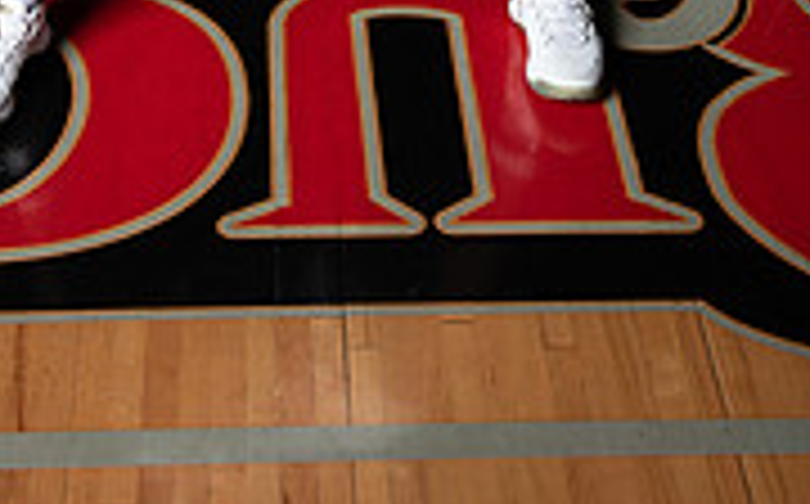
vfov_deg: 12.2
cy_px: -428
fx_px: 2139
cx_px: 378
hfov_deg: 21.4
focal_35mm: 97
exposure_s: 1/200
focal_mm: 38
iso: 320
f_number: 14
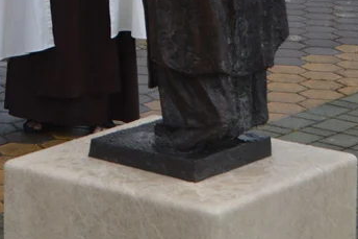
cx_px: -60
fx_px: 1508
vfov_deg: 8.9
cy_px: -57
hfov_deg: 13.2
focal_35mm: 152
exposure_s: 1/125
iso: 100
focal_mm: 29
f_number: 6.3
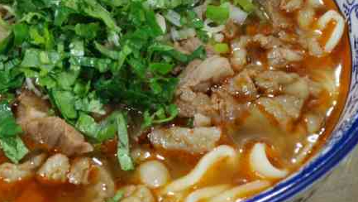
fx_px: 902
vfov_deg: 12.7
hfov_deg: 22.3
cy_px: 57
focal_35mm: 95
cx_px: 112
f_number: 4
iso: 320
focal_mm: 3.95
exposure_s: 1/33.3
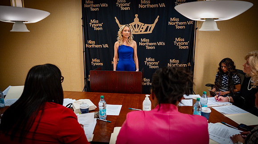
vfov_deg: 45.6
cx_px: 129
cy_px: 72
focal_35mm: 25
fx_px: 172
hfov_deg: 73.8
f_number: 2.8
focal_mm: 24
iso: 800
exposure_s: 1/125
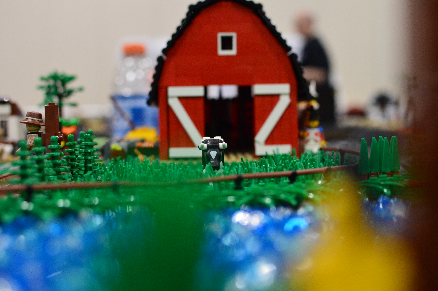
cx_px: 219
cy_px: 146
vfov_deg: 25.7
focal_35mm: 52
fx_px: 638
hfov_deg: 37.9
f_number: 3.5
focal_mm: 35
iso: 800
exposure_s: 1/60
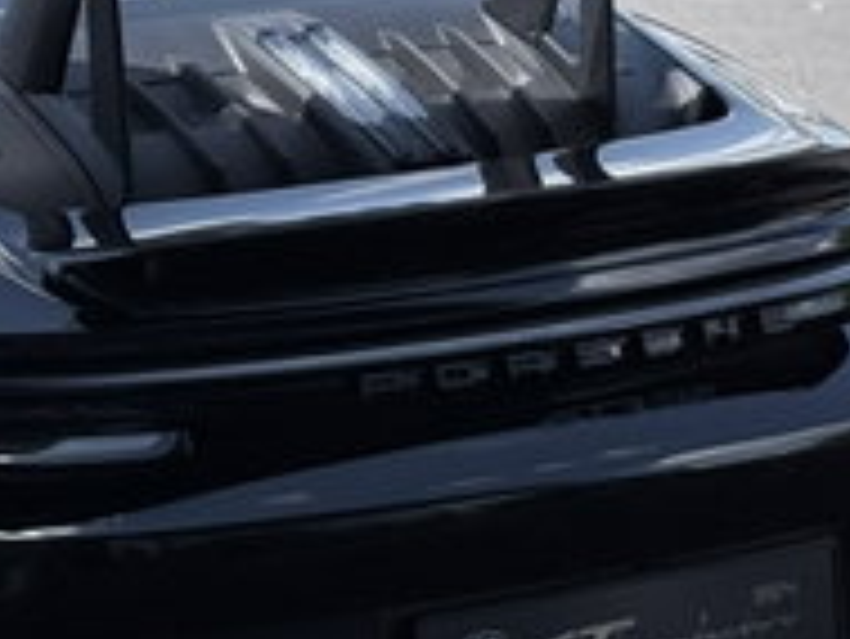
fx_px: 4791
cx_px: -148
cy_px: 297
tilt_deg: -14.4
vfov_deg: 7.6
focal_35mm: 195
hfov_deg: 10.0
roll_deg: +0.0
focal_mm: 6.76
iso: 64
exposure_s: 1/2342
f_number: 1.78
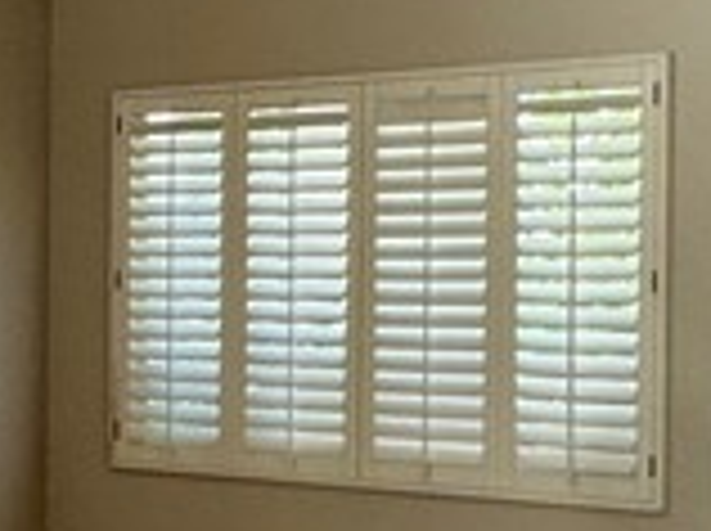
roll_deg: -1.2
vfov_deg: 16.2
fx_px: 1866
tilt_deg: -1.8
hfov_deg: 18.8
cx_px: -387
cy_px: 297
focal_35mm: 91
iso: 100
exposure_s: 1/120
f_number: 2.2
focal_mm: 2.22
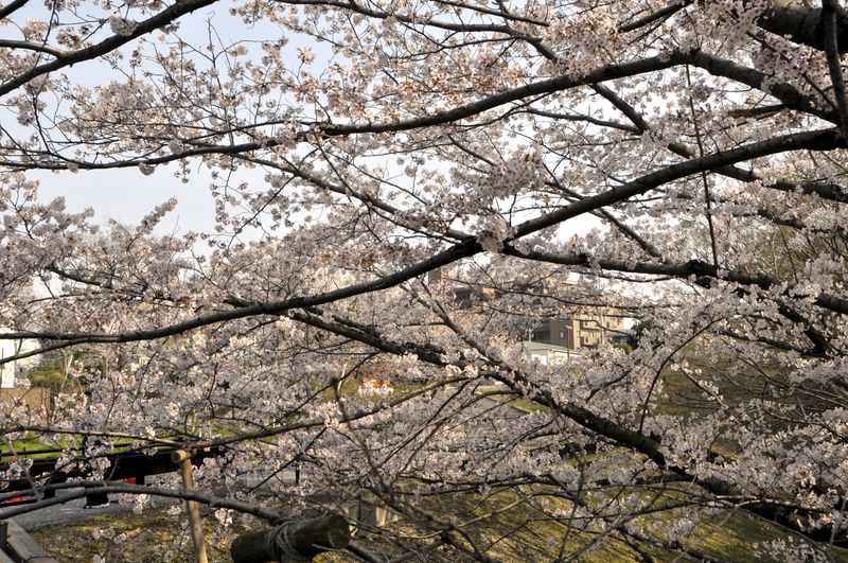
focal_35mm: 44
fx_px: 1023
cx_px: 424
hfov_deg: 45.0
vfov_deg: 30.8
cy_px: 282
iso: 200
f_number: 11
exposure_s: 1/500
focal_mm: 29
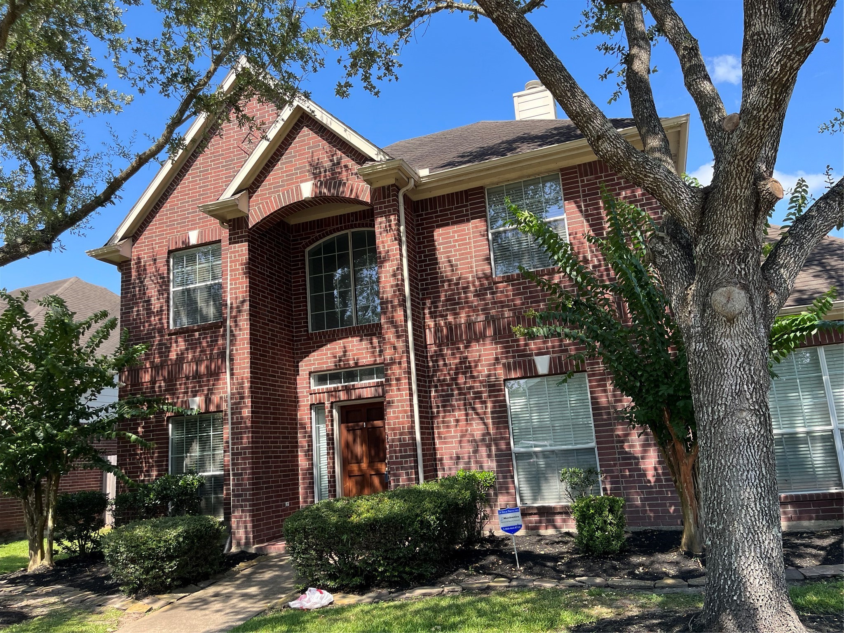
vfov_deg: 53.1
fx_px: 634
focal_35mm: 26
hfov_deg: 67.3
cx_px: 422
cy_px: 316
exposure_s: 1/1066
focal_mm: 5.1
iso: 50
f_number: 1.6
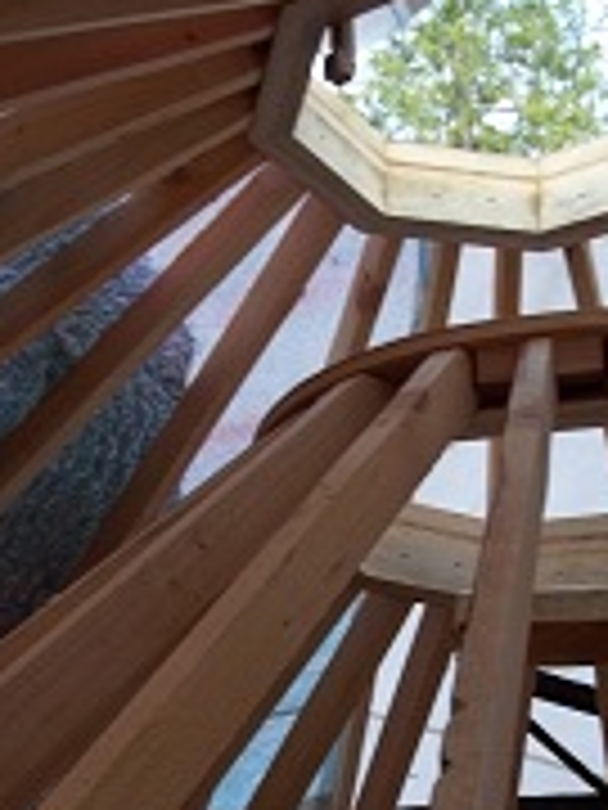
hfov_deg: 20.6
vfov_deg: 26.7
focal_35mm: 71
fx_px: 1663
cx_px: 446
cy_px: 693
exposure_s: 1/50
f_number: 2.9
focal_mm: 5.7
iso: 64
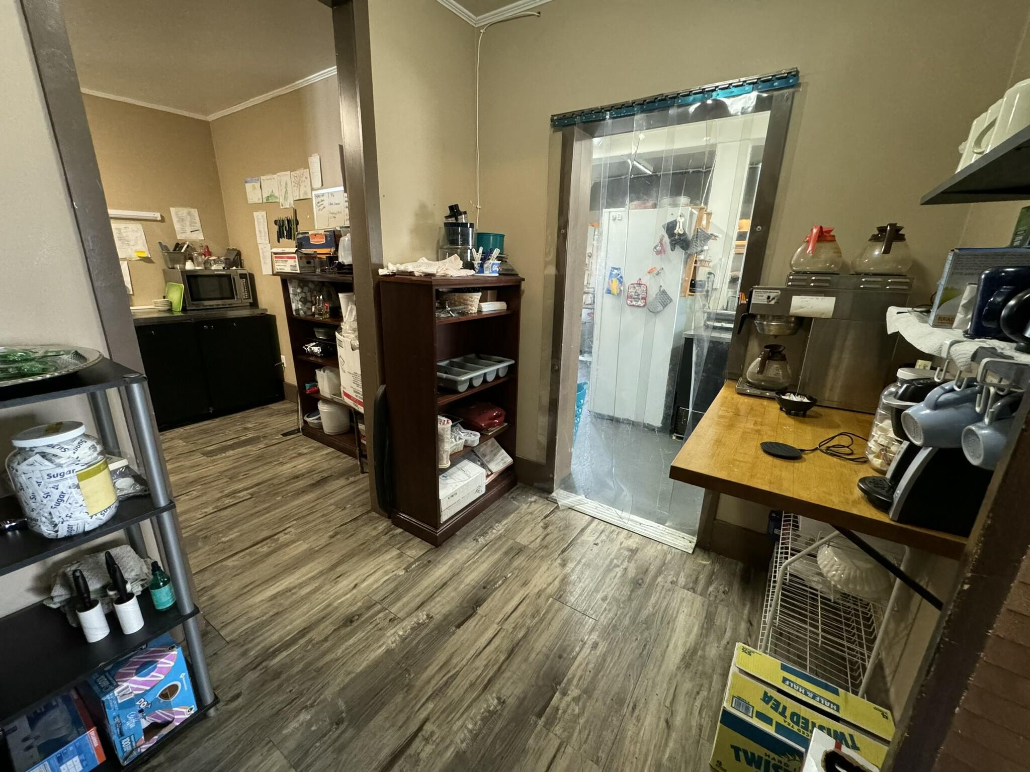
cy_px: 386
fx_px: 417
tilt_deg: -16.7
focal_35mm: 14
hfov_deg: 102.1
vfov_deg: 85.7
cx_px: 515
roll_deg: -1.2
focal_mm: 2.22
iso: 800
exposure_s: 1/60
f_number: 2.2
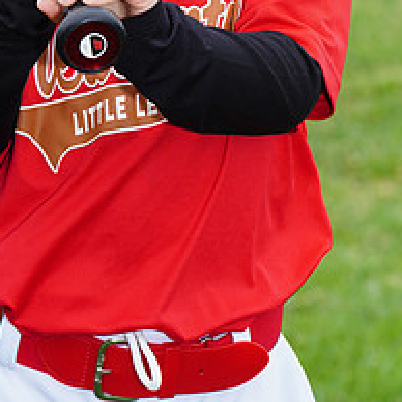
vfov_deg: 3.4
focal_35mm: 507
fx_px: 6661
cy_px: -118
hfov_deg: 3.5
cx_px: 123
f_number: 9
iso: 200
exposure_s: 1/250
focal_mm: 200
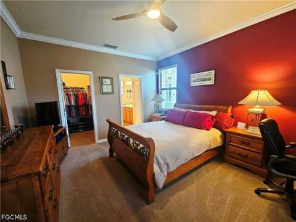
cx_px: 148
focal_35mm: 13
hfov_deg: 106.2
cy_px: 111
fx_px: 111
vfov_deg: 89.9
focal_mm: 2.2
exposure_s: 1/30
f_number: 2.2
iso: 320
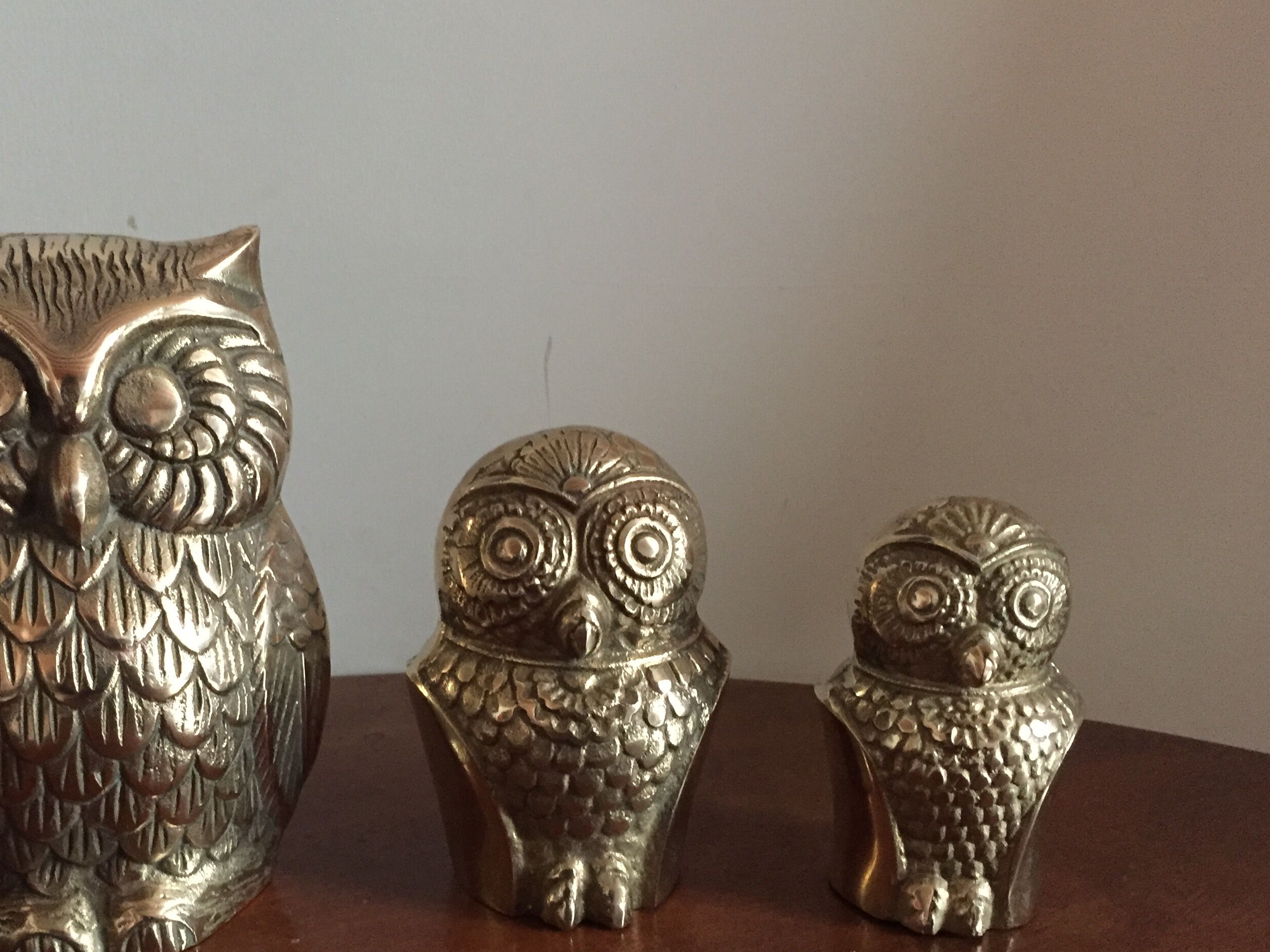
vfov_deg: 37.4
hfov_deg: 48.5
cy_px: 614
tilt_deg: -15.2
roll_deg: +0.6
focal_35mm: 38
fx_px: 1394
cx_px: 467
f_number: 2.2
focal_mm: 4.15
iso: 640
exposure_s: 1/17
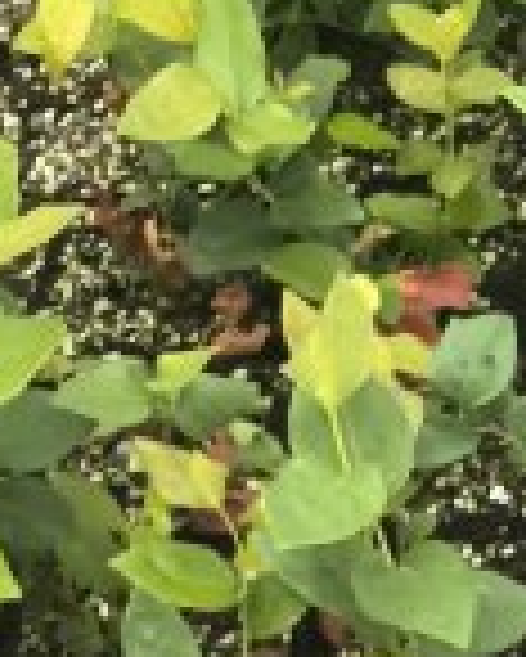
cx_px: 1506
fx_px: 3732
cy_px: 2252
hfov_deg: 7.3
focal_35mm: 192
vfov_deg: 8.0
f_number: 2
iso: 250
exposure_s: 1/1953
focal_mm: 5.75
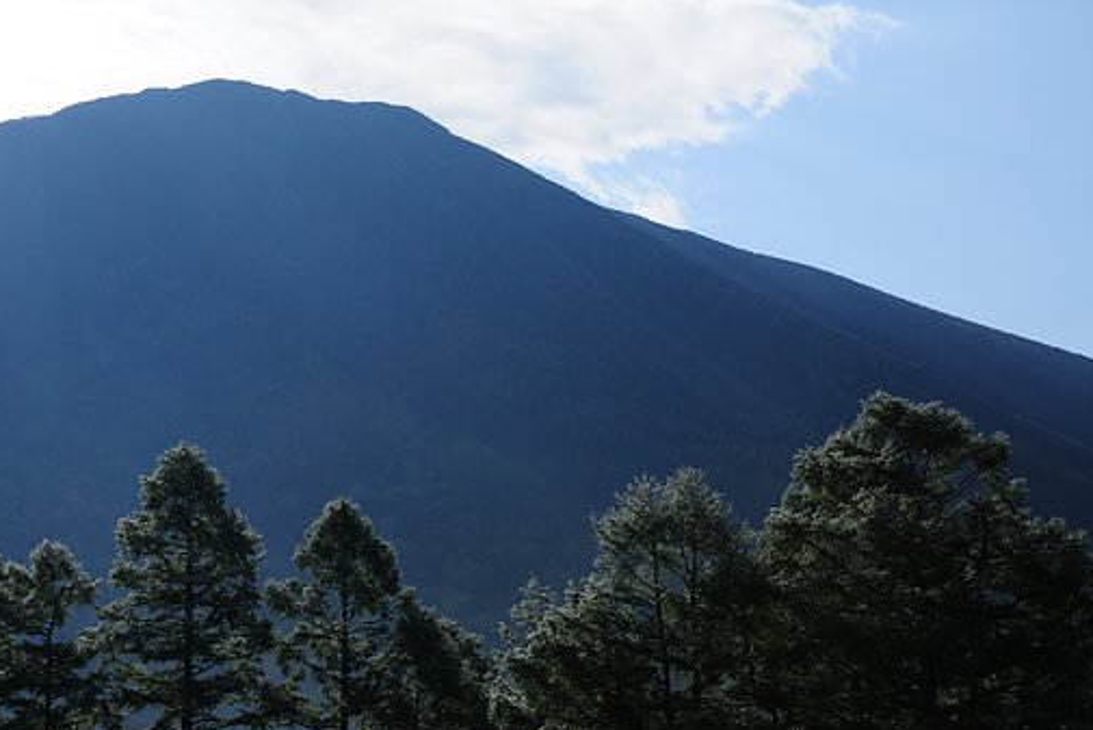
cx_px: 545
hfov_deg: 23.9
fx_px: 2581
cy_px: 366
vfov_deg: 16.1
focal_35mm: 85
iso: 200
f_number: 11
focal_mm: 56
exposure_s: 1/640
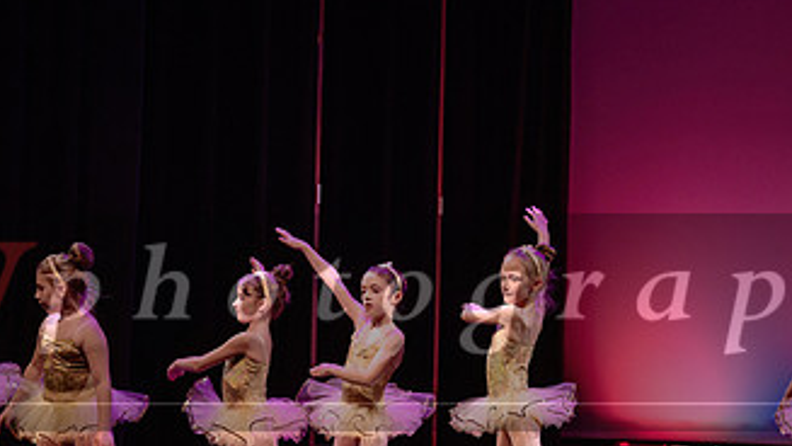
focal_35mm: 160
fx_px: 3360
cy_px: 308
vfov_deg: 7.6
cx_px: 470
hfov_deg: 13.4
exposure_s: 1/250
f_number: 2.8
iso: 1600
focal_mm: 86
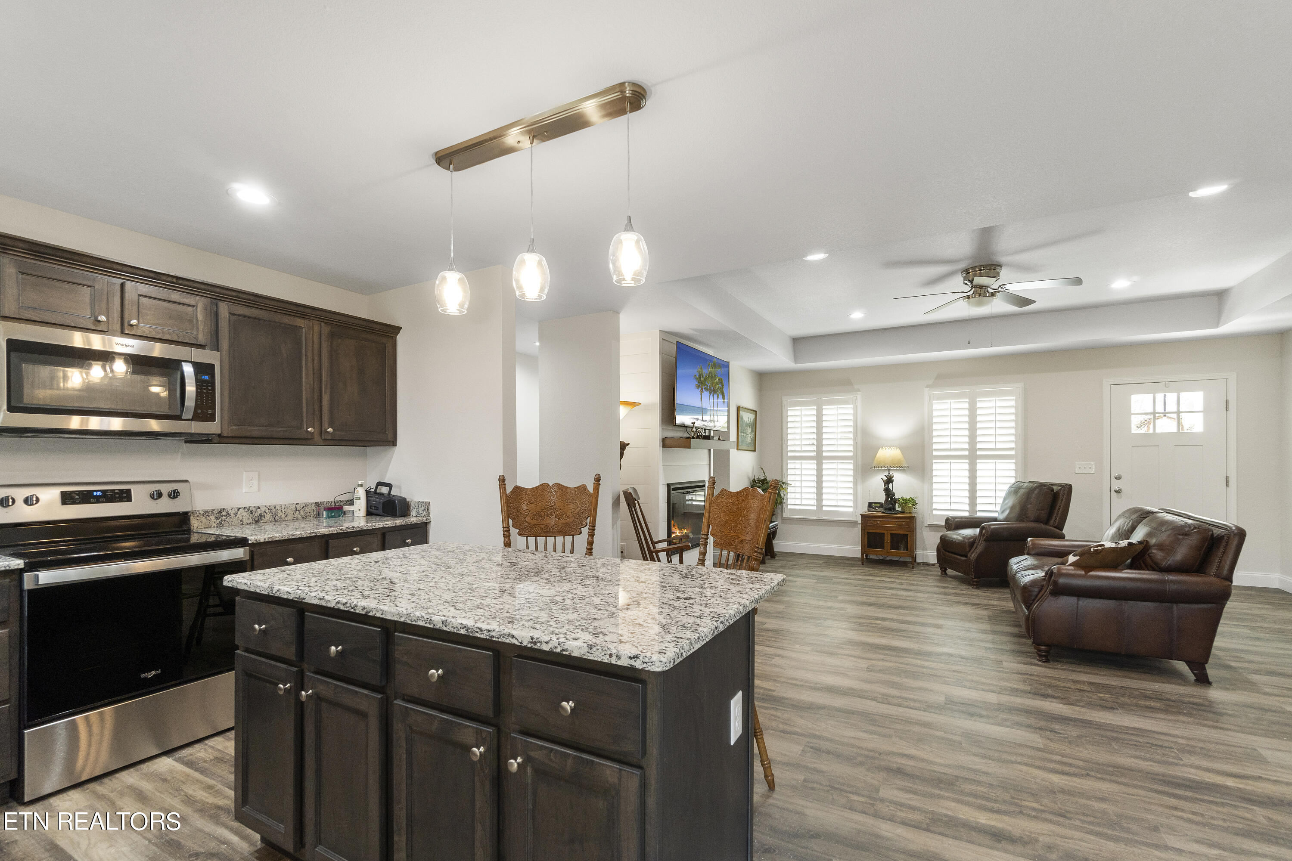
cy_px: 430
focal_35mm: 15
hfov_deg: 100.4
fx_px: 538
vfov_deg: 77.3
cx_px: 646
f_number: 8
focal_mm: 10
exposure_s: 1/13
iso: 400
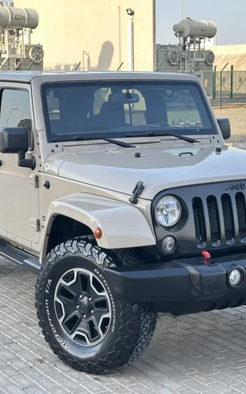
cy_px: 202
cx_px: 142
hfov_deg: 17.6
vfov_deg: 27.8
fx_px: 794
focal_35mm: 74
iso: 64
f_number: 1.78
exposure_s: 1/351
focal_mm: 6.86
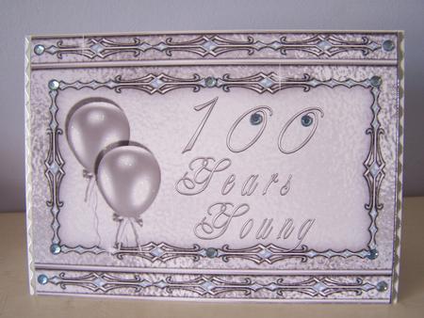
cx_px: 212
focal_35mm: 38
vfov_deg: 37.8
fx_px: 466
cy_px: 159
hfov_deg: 49.0
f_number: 2.8
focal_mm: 6.3
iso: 100
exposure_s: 1/30
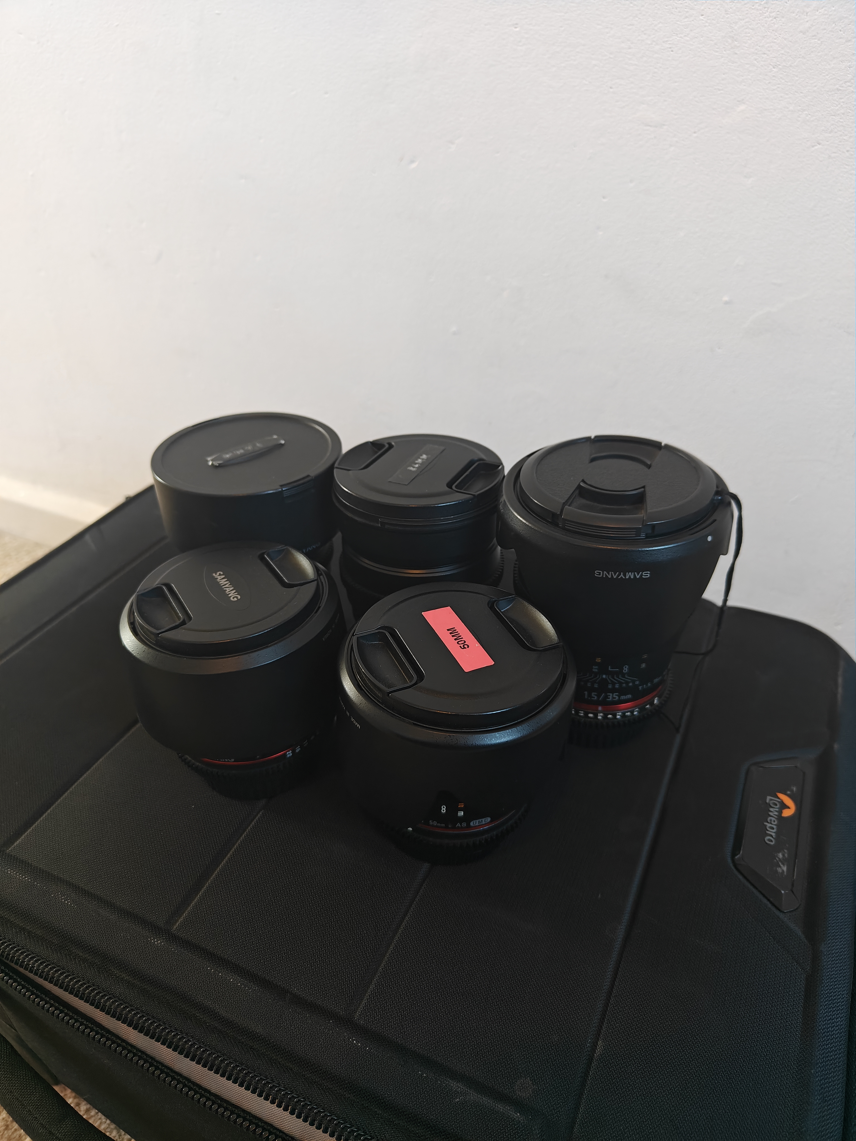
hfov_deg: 56.8
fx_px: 791
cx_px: 428
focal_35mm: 24
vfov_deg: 71.6
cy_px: 570
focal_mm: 5.59
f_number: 1.8
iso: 500
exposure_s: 1/50
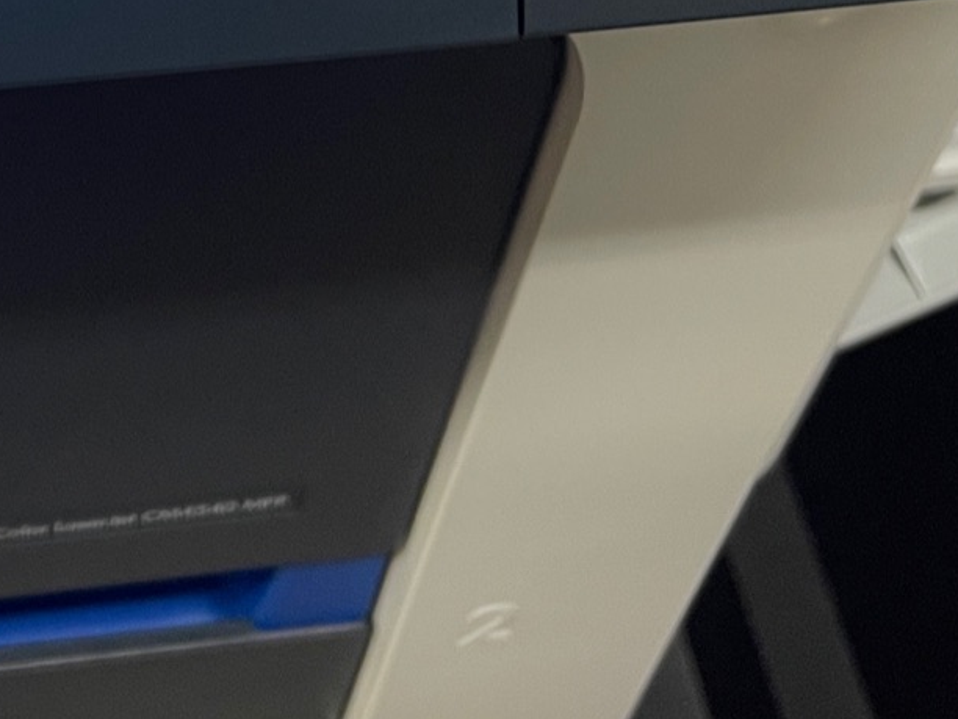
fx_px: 2408
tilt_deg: -45.5
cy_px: -282
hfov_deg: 21.4
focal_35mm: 87
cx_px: -96
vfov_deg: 15.9
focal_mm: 5.1
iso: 100
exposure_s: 1/50
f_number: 1.6
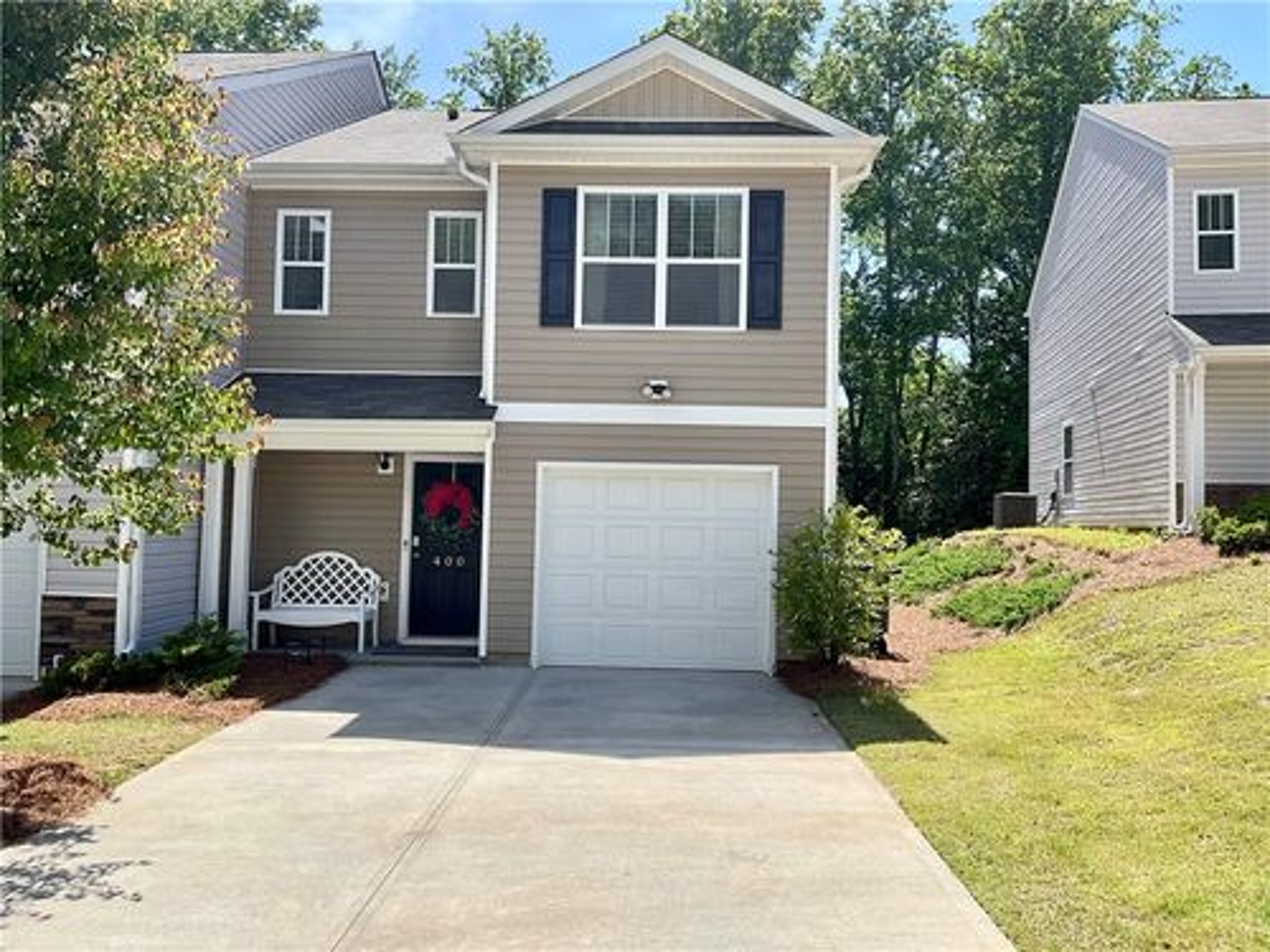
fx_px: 1064
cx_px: 635
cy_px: 476
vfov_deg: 48.2
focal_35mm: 29
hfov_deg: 61.7
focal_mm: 3
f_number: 1.8
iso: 16
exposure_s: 1/1412
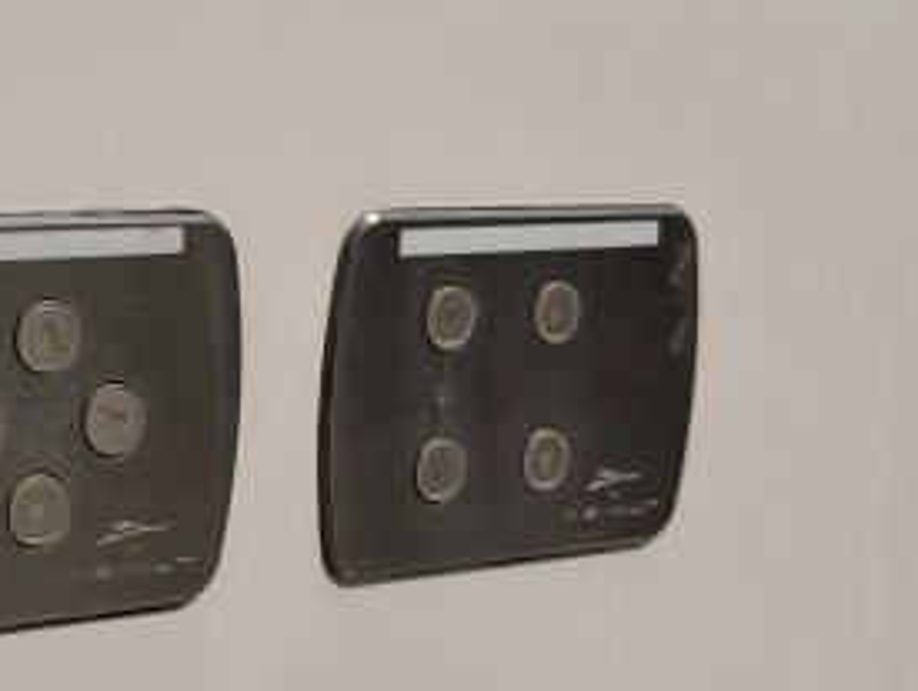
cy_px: 419
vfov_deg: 15.4
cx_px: 214
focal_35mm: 96
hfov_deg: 20.2
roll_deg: -3.0
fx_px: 2549
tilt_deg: -10.4
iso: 64
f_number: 1.78
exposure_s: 1/20408
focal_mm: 6.76
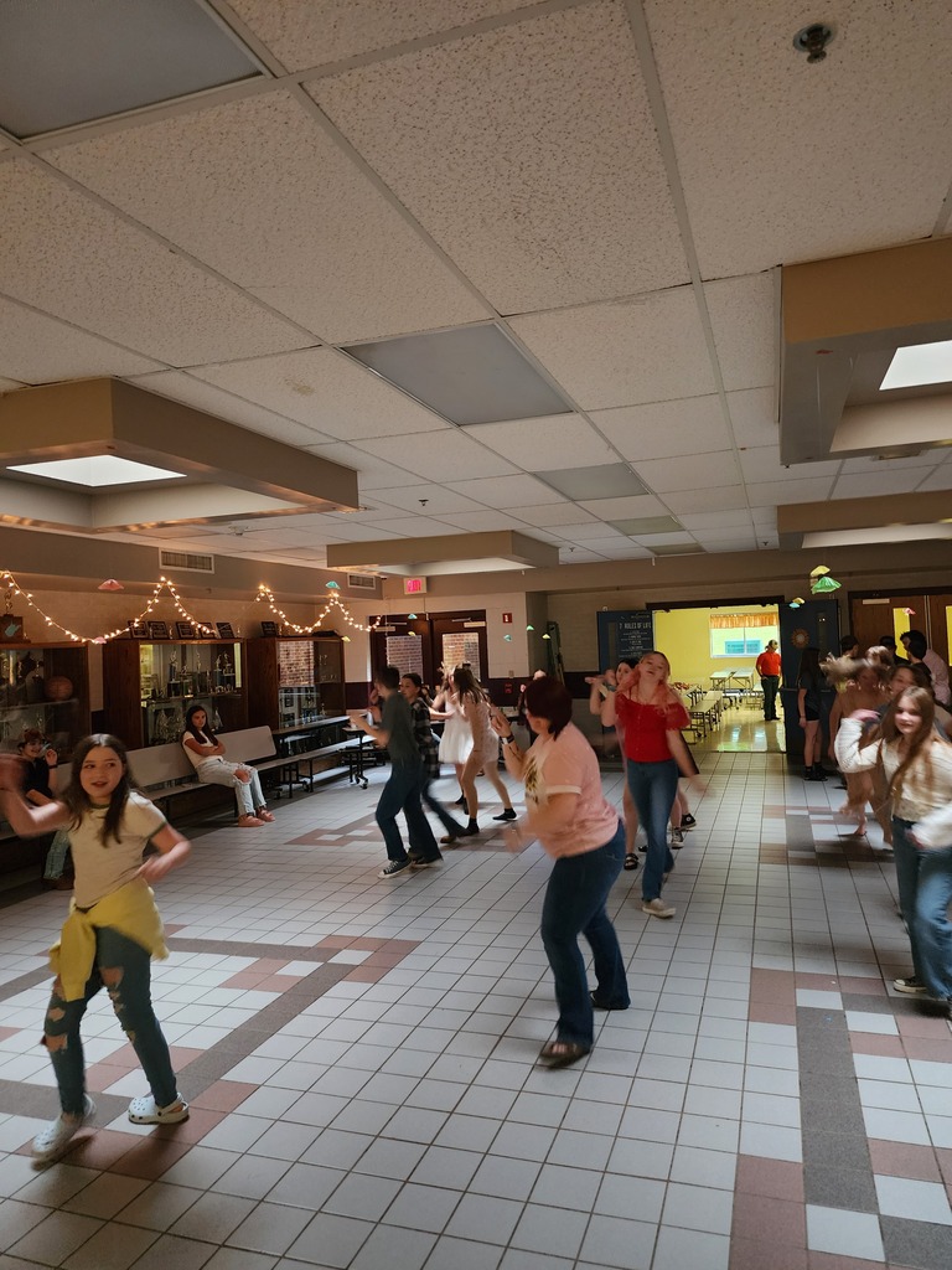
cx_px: 476
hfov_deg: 58.9
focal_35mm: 23
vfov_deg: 73.9
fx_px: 843
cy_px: 635
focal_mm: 6.4
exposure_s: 1/24
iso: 640
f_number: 1.8
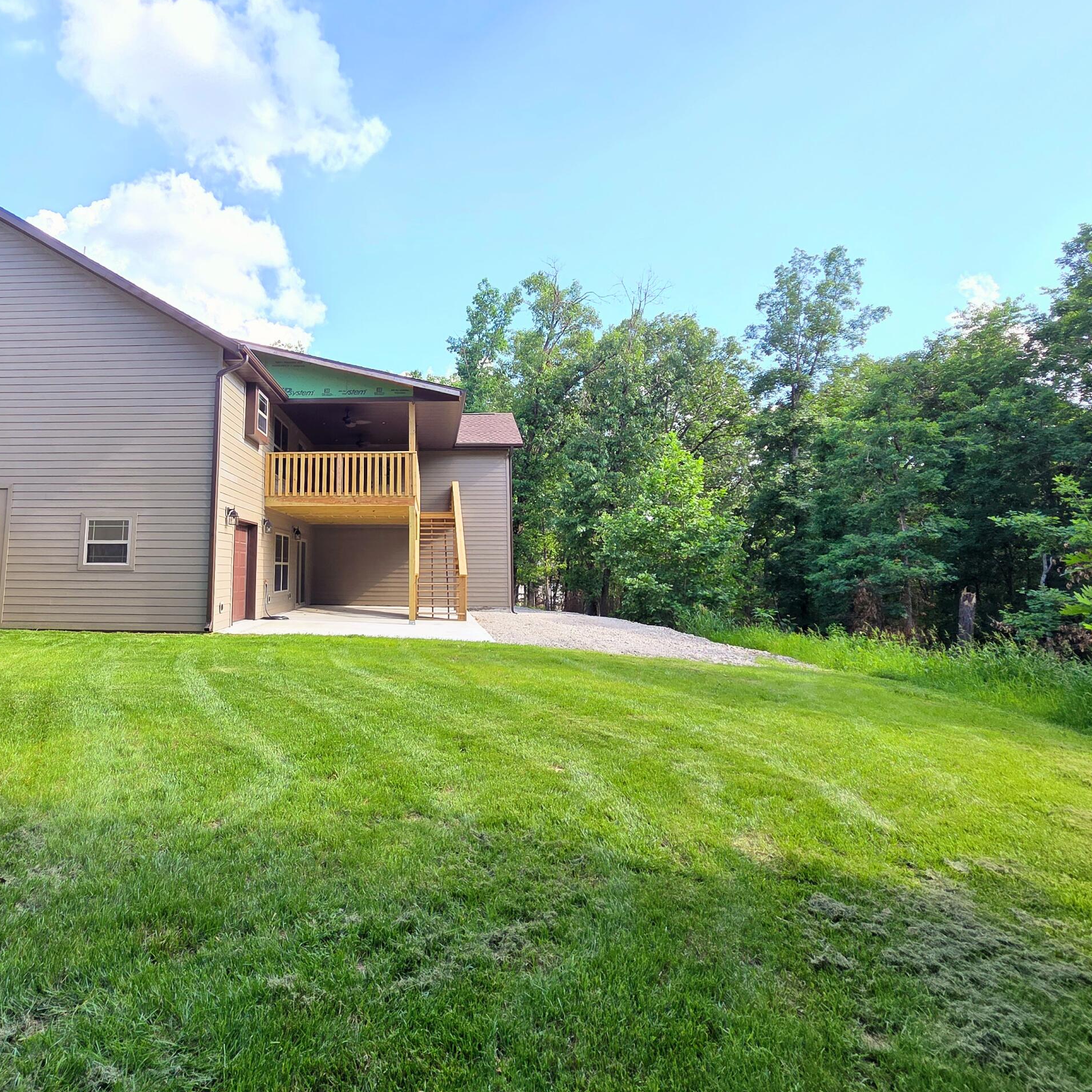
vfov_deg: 80.1
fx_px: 642
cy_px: 454
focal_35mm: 18
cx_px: 359
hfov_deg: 78.0
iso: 50
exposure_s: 1/317
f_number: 2.2
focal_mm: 2.2
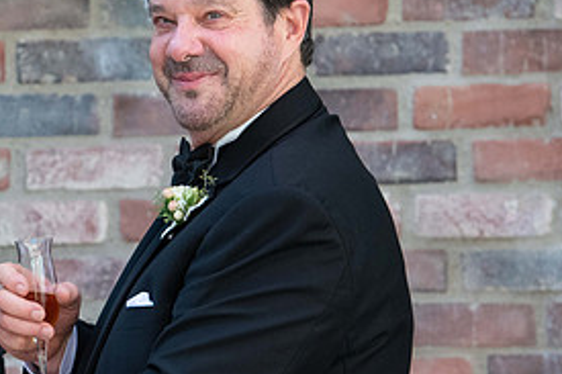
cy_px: 236
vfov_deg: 4.3
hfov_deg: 6.5
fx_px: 4946
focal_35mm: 317
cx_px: 0
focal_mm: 150
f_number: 5
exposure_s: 1/1000
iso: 1250
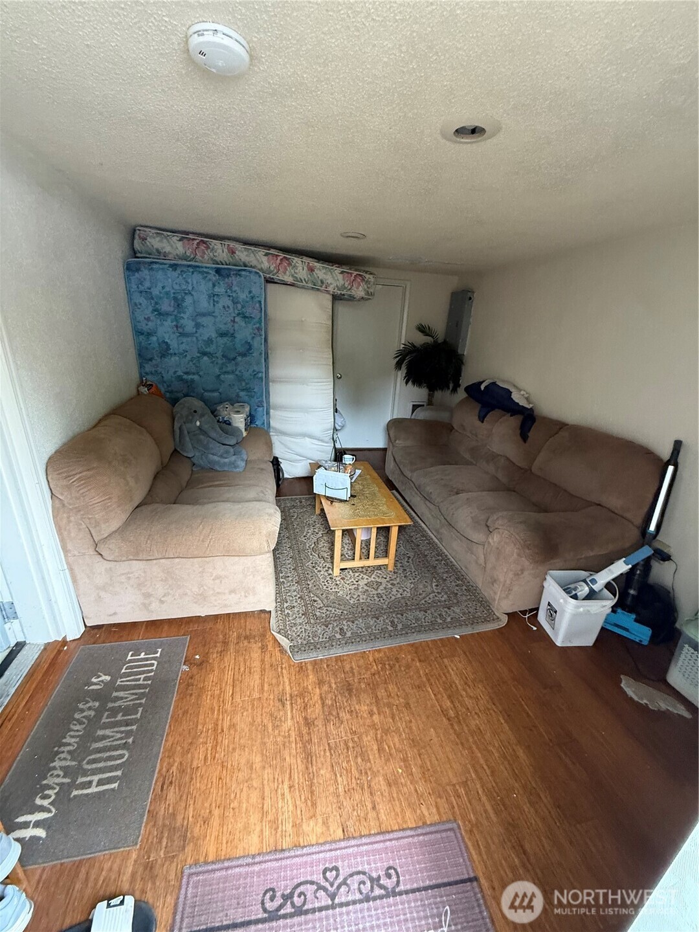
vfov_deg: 102.1
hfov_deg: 85.7
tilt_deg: -18.6
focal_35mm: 14
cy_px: 466
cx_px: 350
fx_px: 377
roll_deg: -3.3
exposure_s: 1/60
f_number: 2.2
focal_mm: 2.22
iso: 400
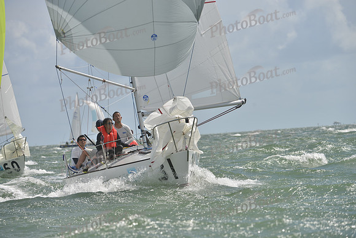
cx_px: 178
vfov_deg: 5.3
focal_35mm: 260
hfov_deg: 7.9
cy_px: 119
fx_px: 2572
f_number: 7.1
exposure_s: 1/1600
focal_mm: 260
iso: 280
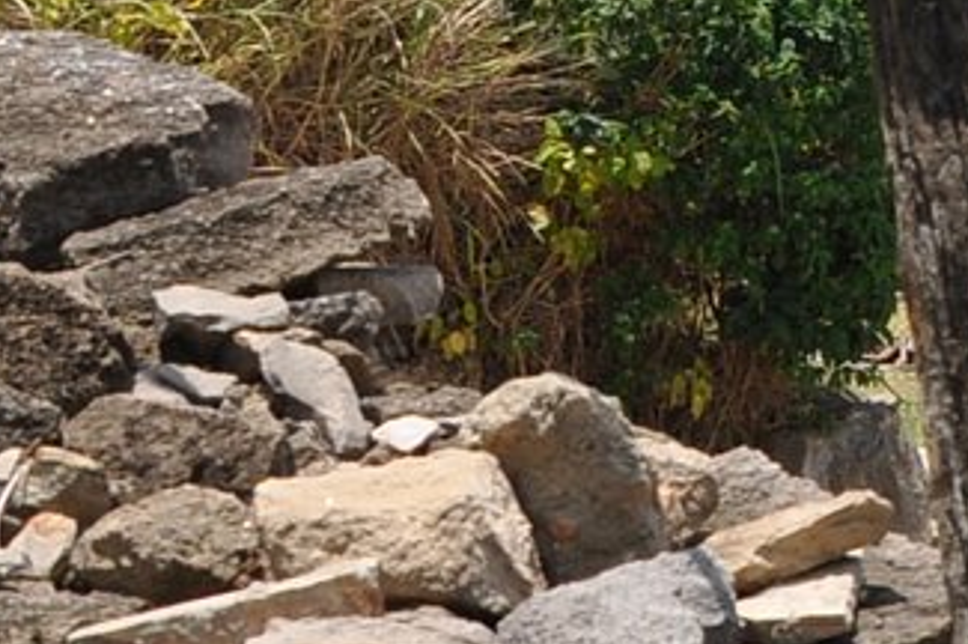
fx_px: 4459
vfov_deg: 8.2
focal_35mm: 166
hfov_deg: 10.2
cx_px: 2558
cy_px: 15
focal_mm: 18
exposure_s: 1/320
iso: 200
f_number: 9
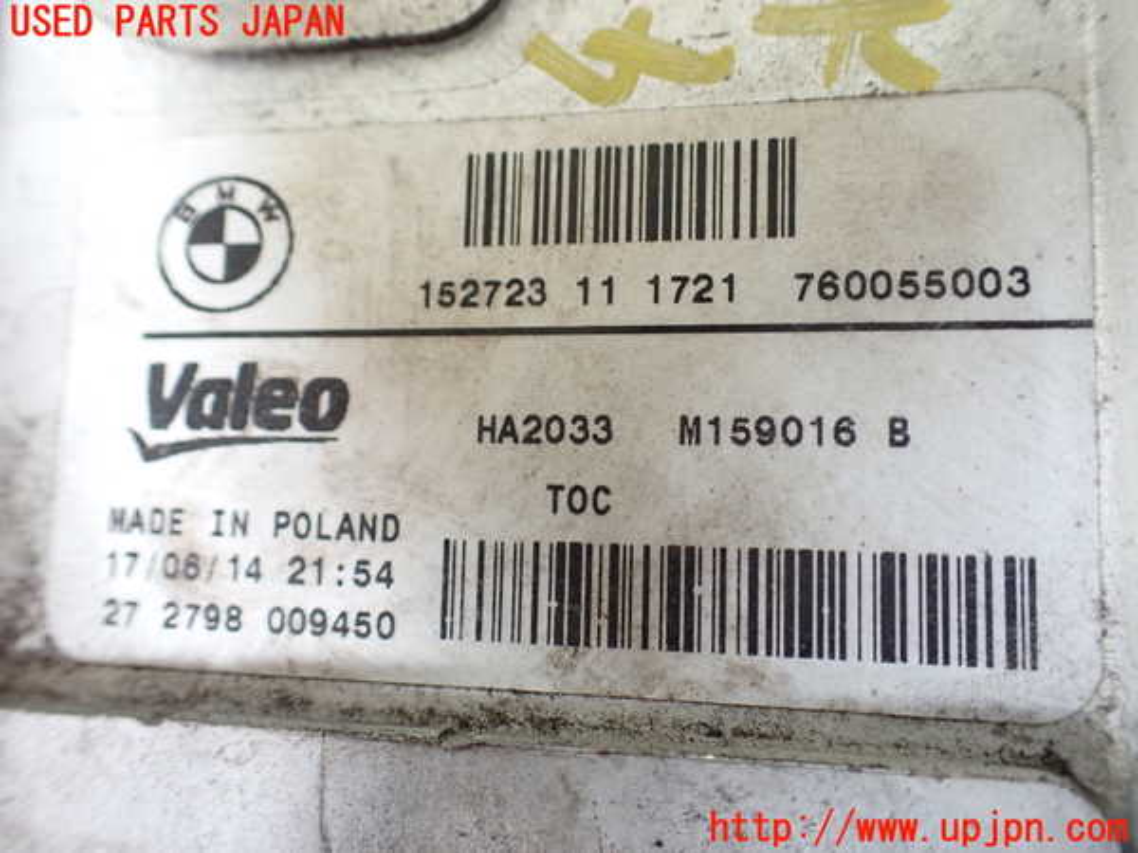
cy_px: 426
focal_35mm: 30
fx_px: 986
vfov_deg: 46.8
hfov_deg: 60.0
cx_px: 569
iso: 500
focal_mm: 5.4
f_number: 2.3
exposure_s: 1/125
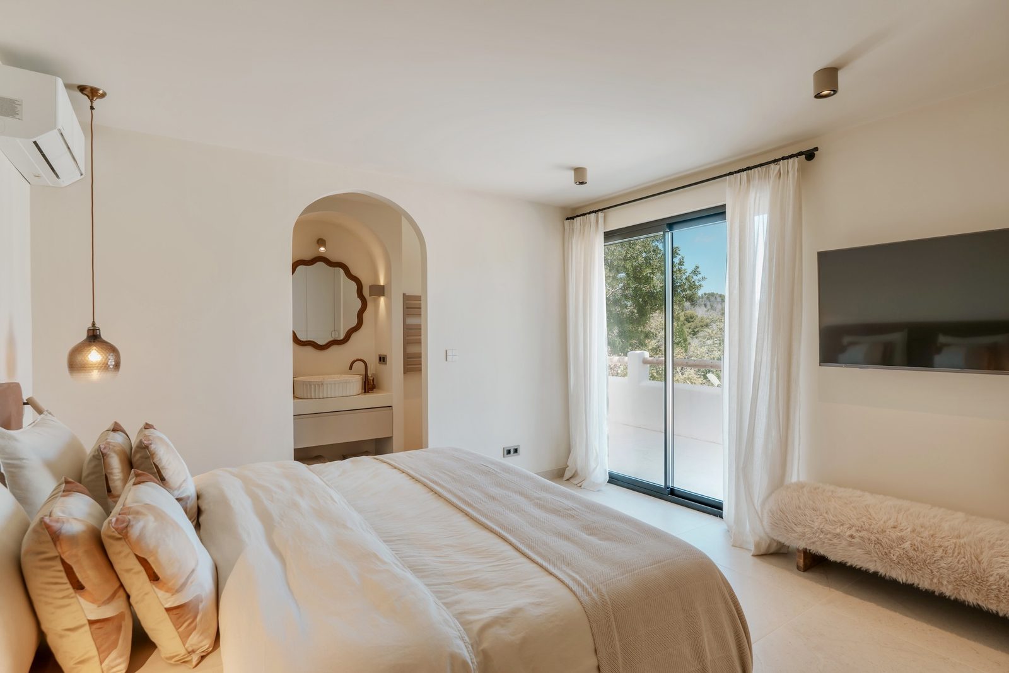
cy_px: 336
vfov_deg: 64.6
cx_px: 504
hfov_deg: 86.9
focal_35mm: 19
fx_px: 533
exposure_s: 1/60
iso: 50
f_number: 10
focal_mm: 19
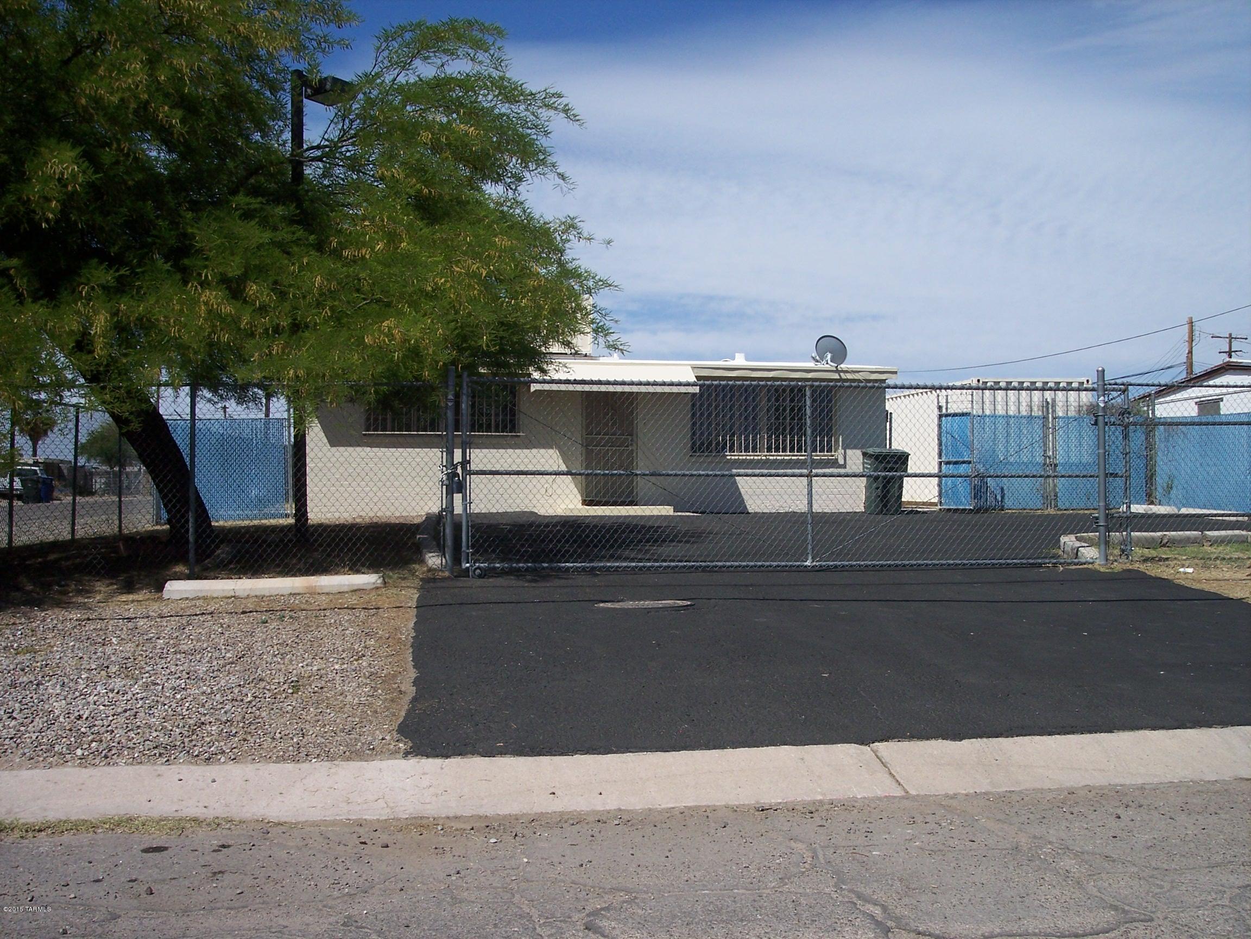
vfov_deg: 36.8
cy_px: 470
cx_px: 626
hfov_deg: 47.9
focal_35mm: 39
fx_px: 1409
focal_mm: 8
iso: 100
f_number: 5.6
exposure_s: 1/750
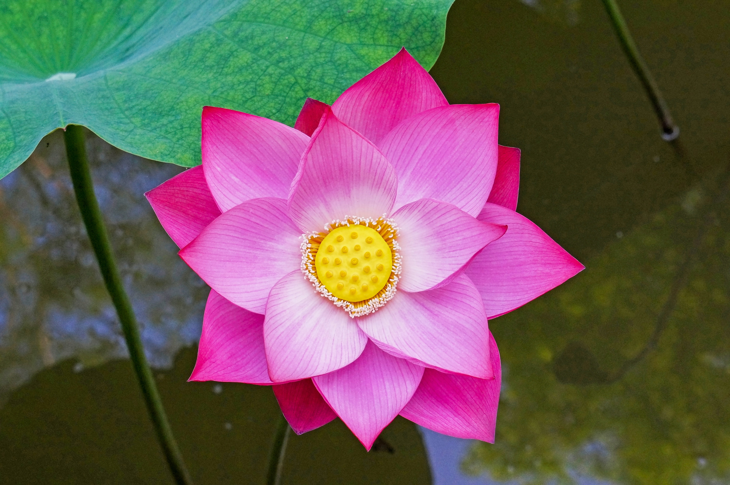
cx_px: 365
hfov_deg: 18.0
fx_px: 2309
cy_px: 242
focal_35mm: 114
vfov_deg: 12.0
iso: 1600
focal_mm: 76
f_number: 11
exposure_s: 1/125
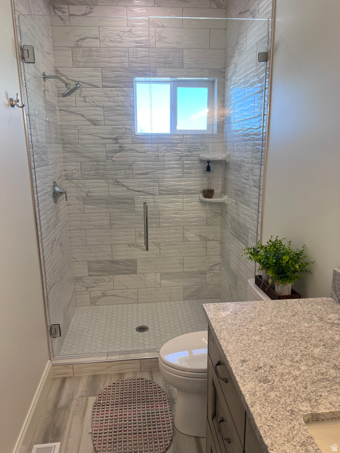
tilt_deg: -13.9
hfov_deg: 53.1
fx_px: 340
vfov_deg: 67.3
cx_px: 170
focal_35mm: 26
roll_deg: +0.6
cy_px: 226
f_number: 1.5
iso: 40
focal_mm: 5.7
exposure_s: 1/153
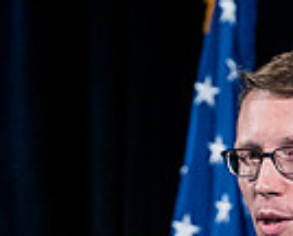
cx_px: 133
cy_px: 375
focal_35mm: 984
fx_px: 8558
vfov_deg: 1.6
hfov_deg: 2.0
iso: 3200
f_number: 3.5
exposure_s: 1/125
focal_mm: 162
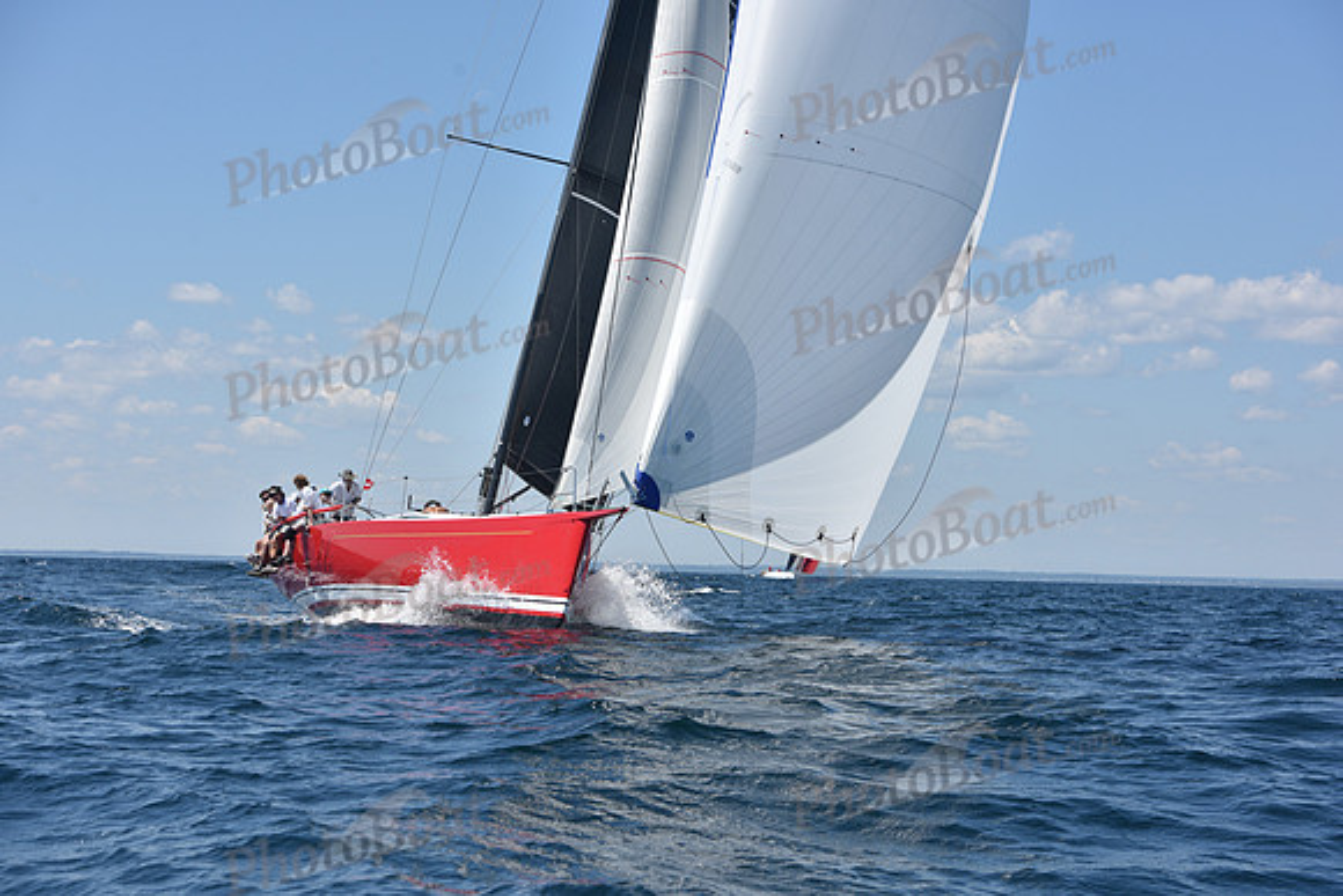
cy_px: 448
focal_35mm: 70
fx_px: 2612
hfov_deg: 28.8
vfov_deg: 19.5
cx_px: 672
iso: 200
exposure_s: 1/1000
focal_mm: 70
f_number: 8
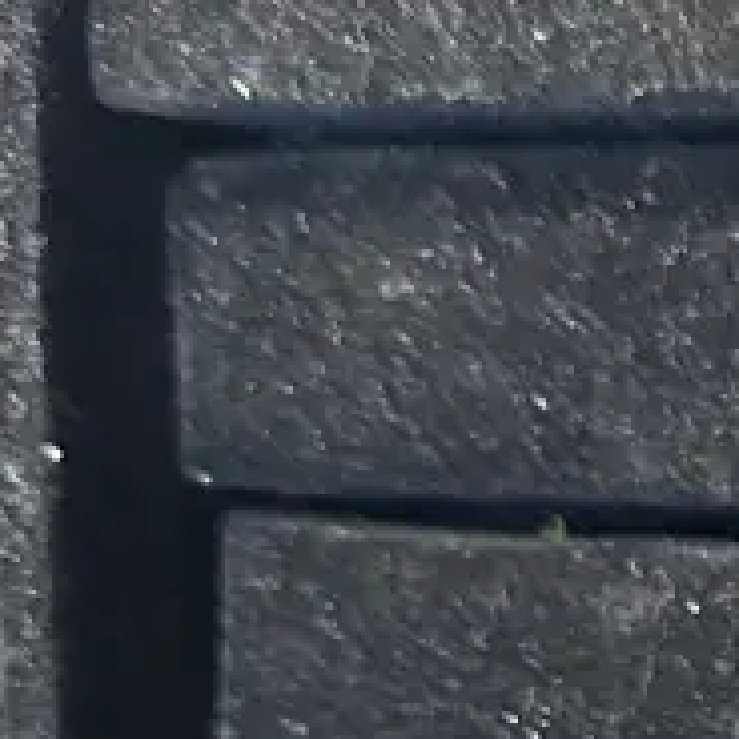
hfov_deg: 13.4
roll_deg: +4.6
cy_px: 1249
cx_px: 1289
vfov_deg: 13.5
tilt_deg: -31.4
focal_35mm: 118
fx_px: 2850
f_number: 1.78
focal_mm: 6.86
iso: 640
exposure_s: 1/50
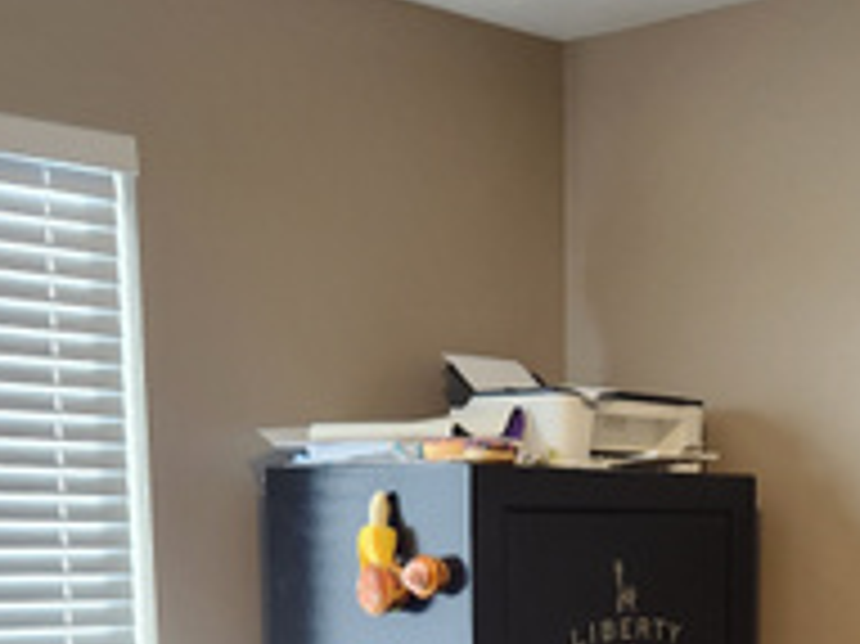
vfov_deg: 17.9
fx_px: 1912
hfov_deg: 25.0
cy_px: 824
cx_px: 657
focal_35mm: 77
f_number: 1.8
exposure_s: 1/120
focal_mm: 5.4
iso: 320
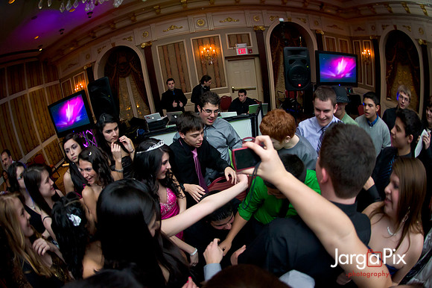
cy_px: 144
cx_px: 216
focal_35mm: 16
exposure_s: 1/200
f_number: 3.2
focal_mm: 16
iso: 3200
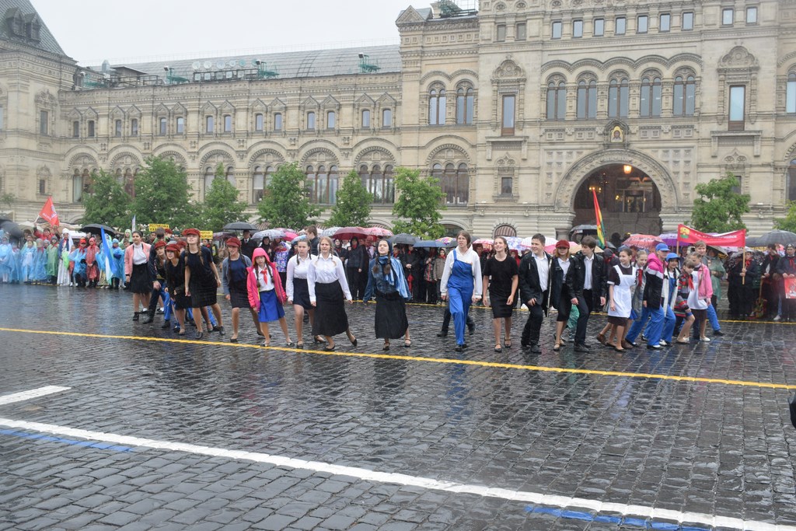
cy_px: 266
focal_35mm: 38
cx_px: 398
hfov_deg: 51.3
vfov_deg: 35.5
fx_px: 829
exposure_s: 1/200
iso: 400
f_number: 7.1
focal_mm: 25
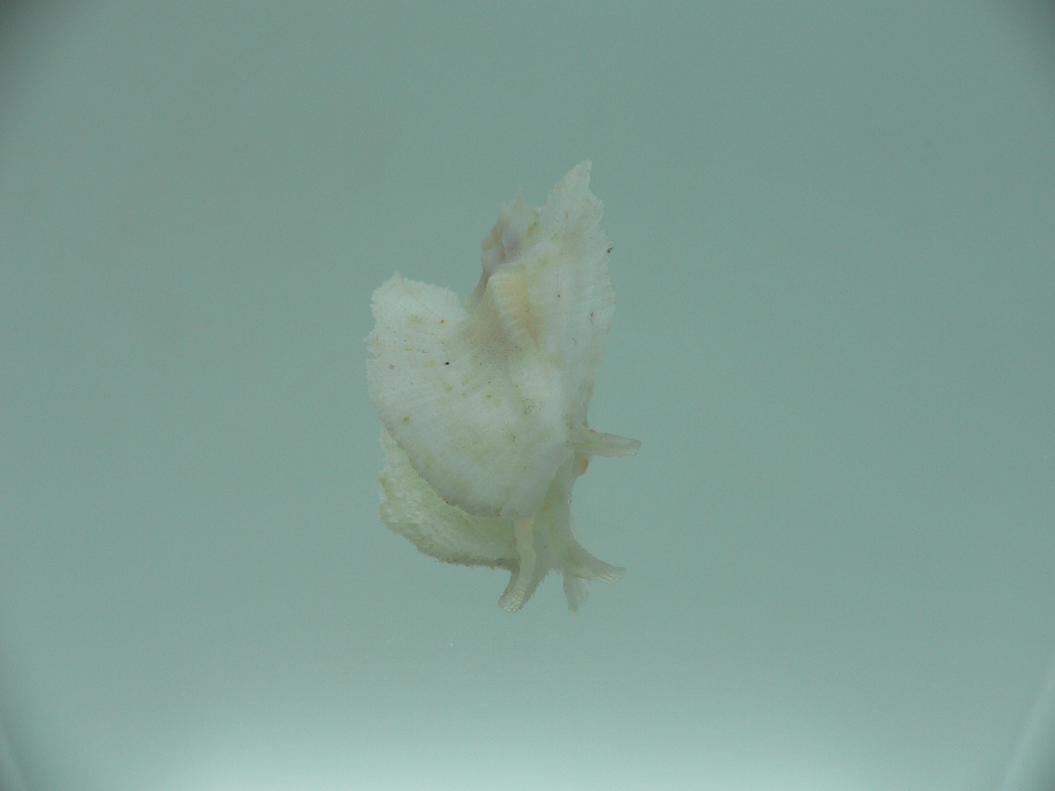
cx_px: 528
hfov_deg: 52.6
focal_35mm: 35
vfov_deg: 40.7
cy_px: 396
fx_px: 1067
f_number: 2.8
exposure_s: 1/80
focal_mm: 4.6
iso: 80
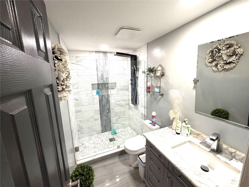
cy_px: 94
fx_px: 101
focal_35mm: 14
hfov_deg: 102.1
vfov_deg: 85.7
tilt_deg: -11.0
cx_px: 124
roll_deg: +1.3
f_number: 2.2
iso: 200
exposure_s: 1/60
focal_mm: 2.22
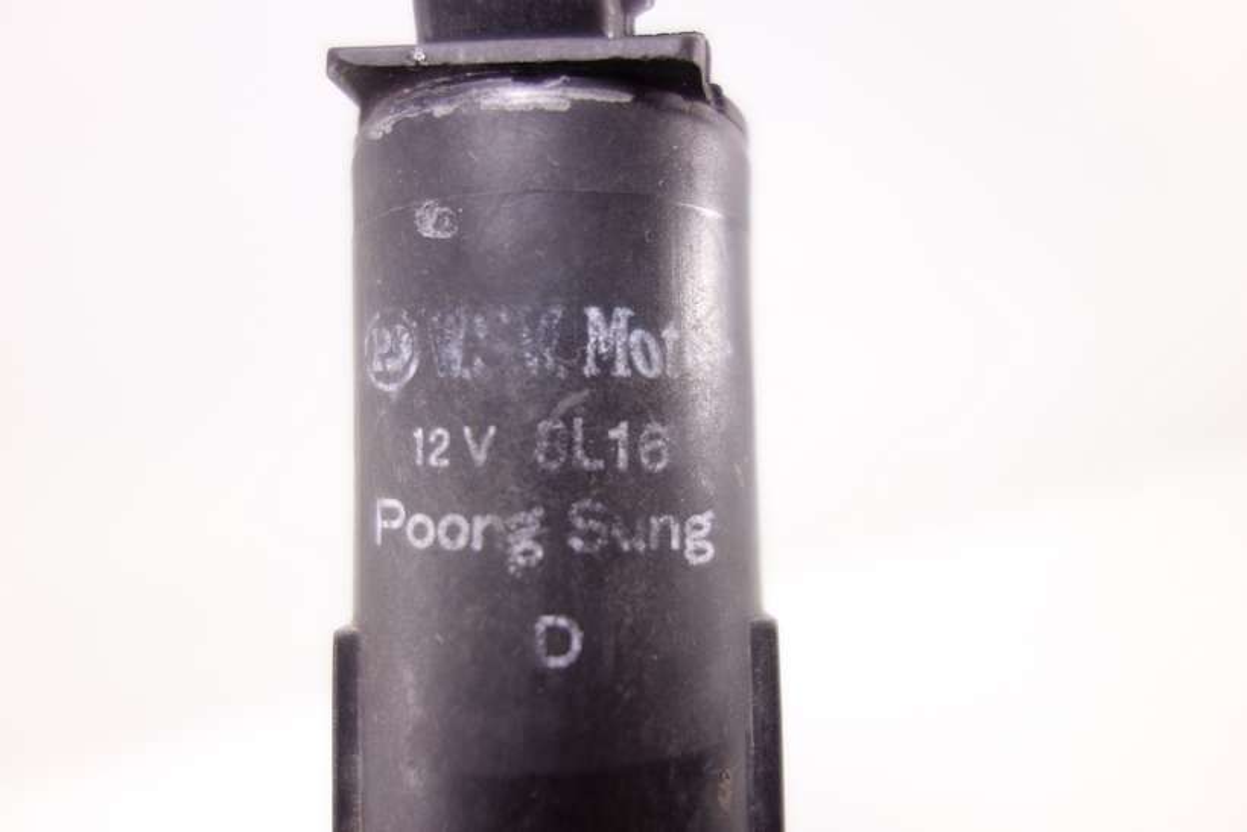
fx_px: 970
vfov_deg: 46.4
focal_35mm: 28
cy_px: 416
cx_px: 624
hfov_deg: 65.5
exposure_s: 1/80
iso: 125
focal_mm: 10.4
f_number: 1.8
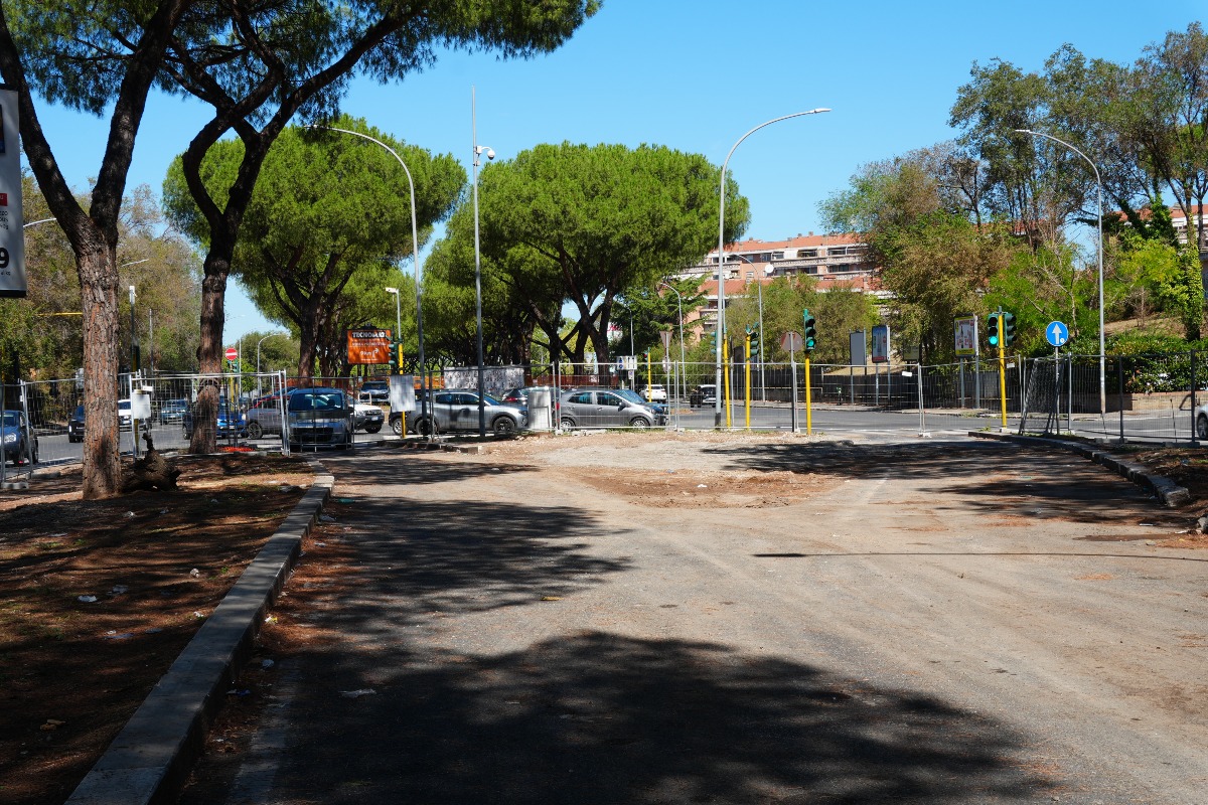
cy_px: 402
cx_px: 604
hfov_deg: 37.9
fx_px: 1762
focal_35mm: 52
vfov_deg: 25.8
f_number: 11
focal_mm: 35
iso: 100
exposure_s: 1/125
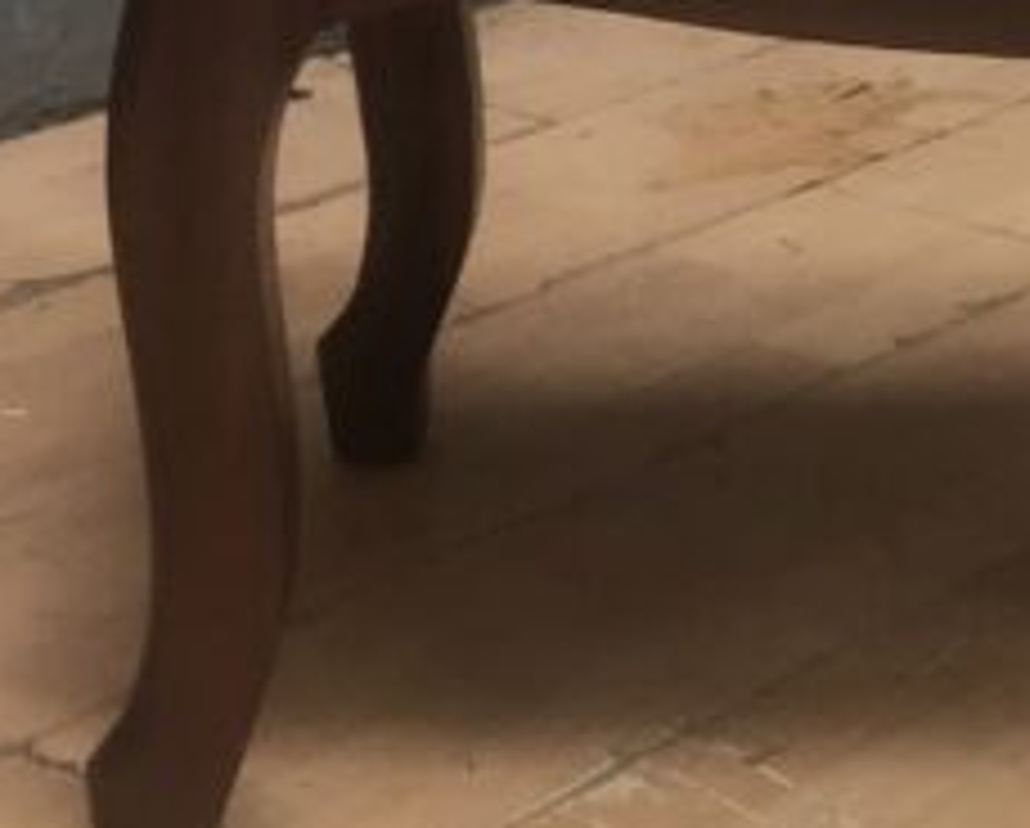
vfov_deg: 12.4
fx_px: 3725
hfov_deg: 15.4
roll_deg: +0.0
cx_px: 1111
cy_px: -148
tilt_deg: -12.6
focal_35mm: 122
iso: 100
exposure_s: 1/17
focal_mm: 3.99
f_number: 1.8
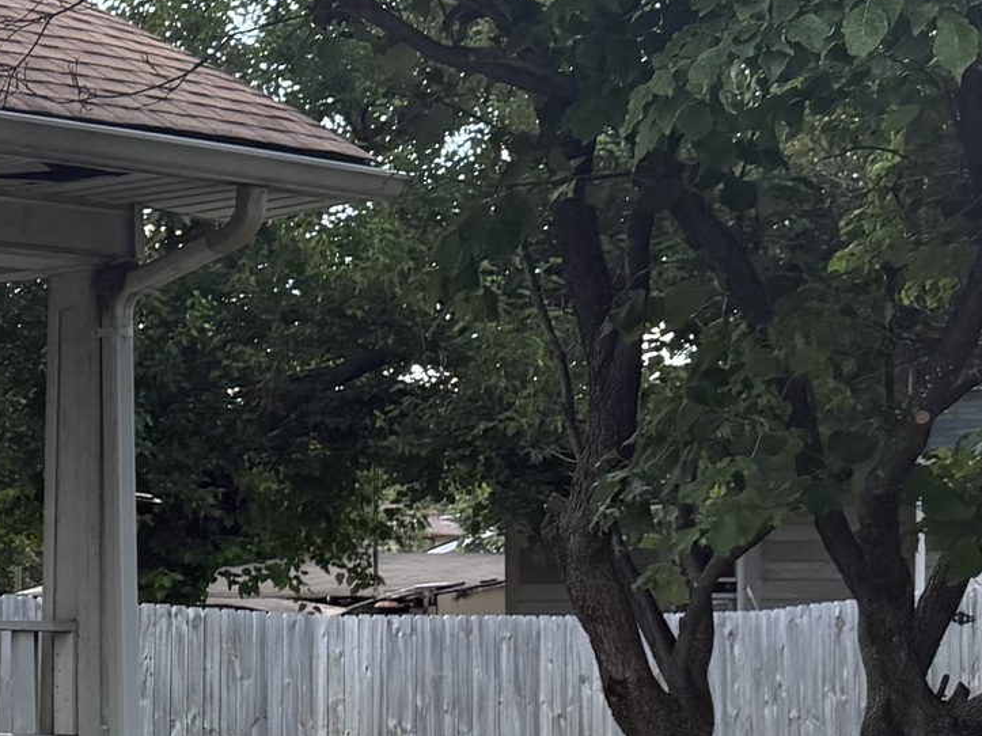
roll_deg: -0.6
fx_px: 2893
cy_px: 588
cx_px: -843
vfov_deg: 14.4
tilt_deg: +0.1
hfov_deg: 16.0
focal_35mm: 102
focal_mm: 6.76
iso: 100
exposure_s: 1/1174
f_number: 1.78
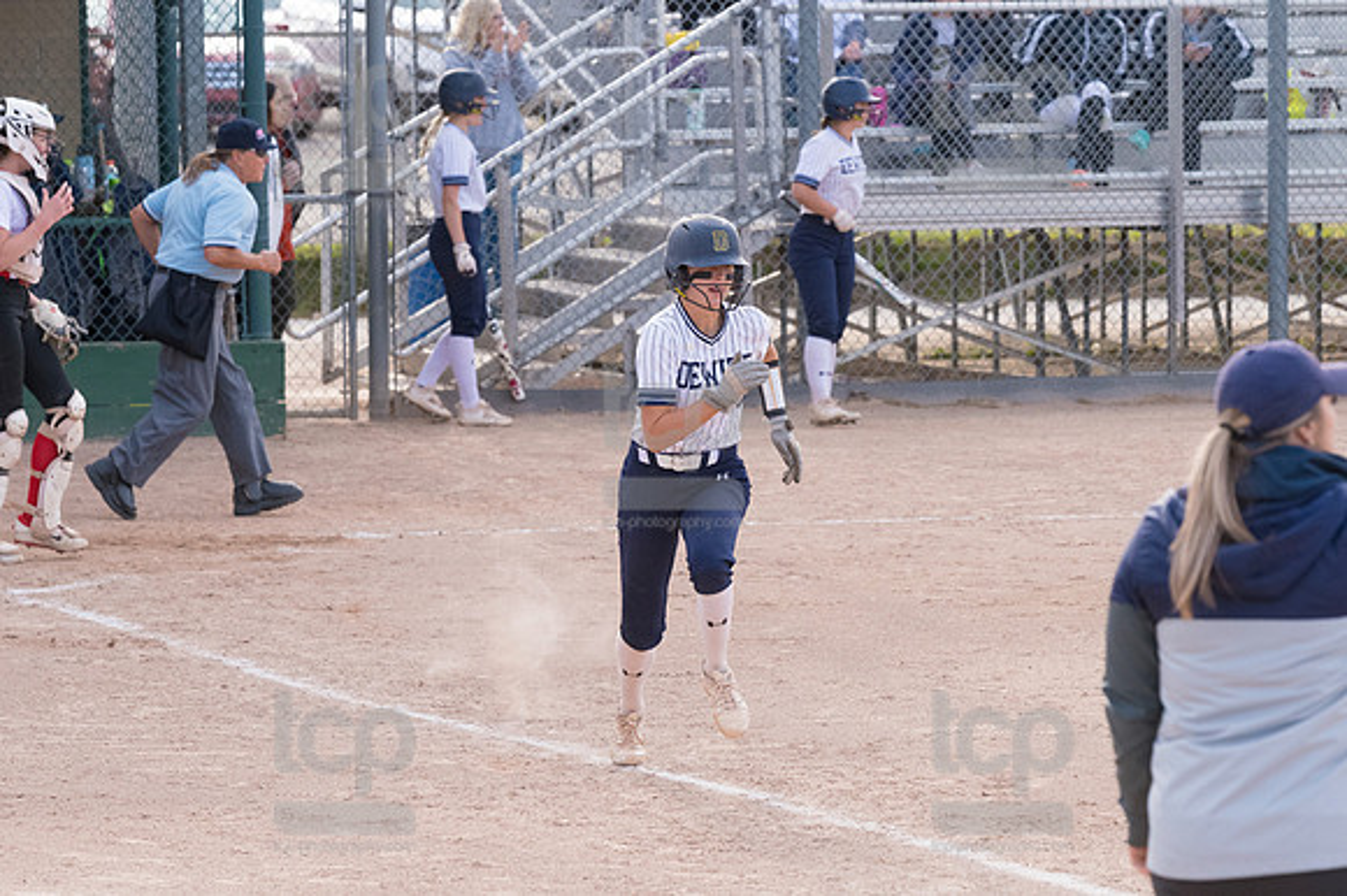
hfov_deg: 8.9
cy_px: 448
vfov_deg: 5.9
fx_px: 8675
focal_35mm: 232
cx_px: 674
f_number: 5.6
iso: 1600
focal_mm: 155
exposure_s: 1/1600
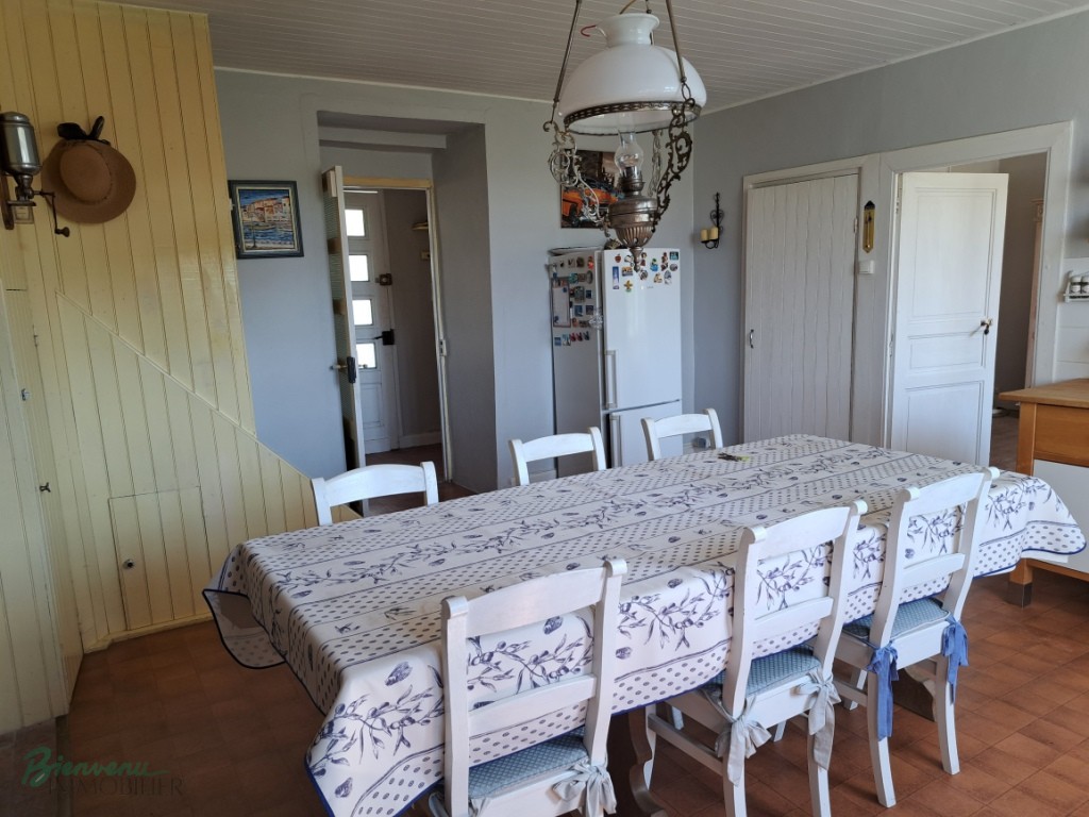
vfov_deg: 56.8
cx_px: 544
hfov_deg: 71.6
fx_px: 755
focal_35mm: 24
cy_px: 408
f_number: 1.8
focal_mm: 5.23
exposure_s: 1/50
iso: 50
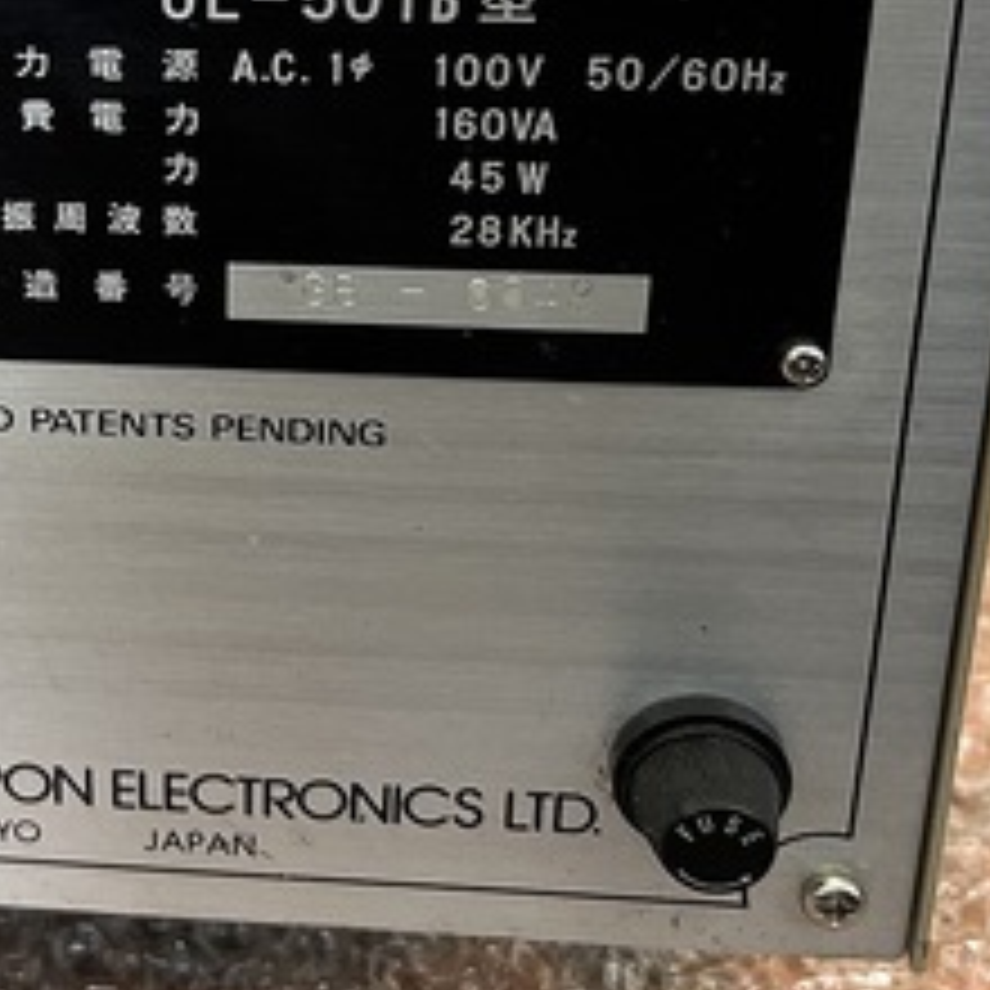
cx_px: -45
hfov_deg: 24.3
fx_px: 2168
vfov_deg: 24.7
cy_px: 36
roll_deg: +2.2
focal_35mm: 67
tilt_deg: -22.8
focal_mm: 5.1
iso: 125
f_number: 1.6
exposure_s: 1/107
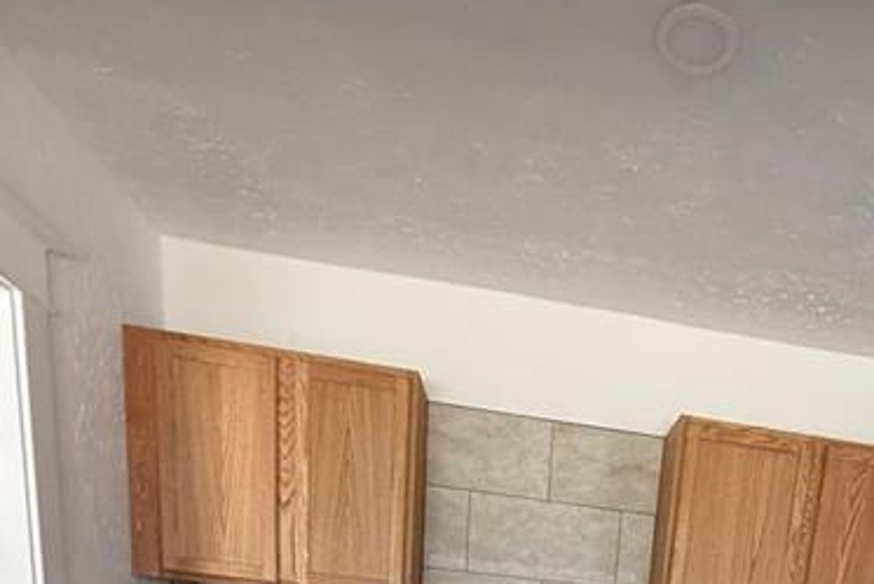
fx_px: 729
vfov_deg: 29.9
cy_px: 835
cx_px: 619
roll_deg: -7.2
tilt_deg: -11.3
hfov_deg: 59.7
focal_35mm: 30
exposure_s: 1/99
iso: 320
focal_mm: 2.22
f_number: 2.2
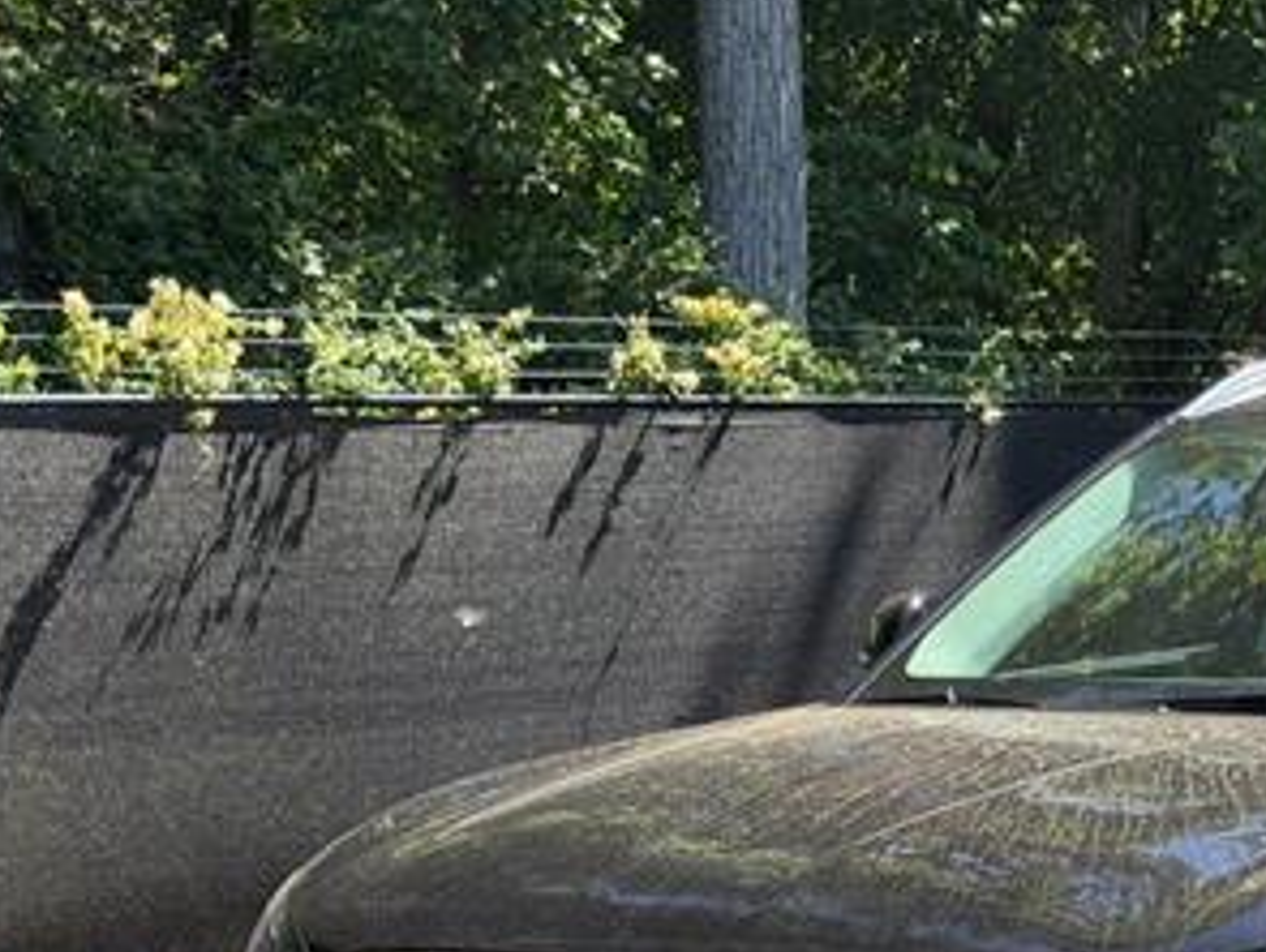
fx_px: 3808
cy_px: 926
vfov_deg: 14.1
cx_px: 1322
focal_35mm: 104
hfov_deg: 18.3
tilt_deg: -8.0
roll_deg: -2.0
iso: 80
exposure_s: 1/1285
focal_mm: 6.76
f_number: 1.78
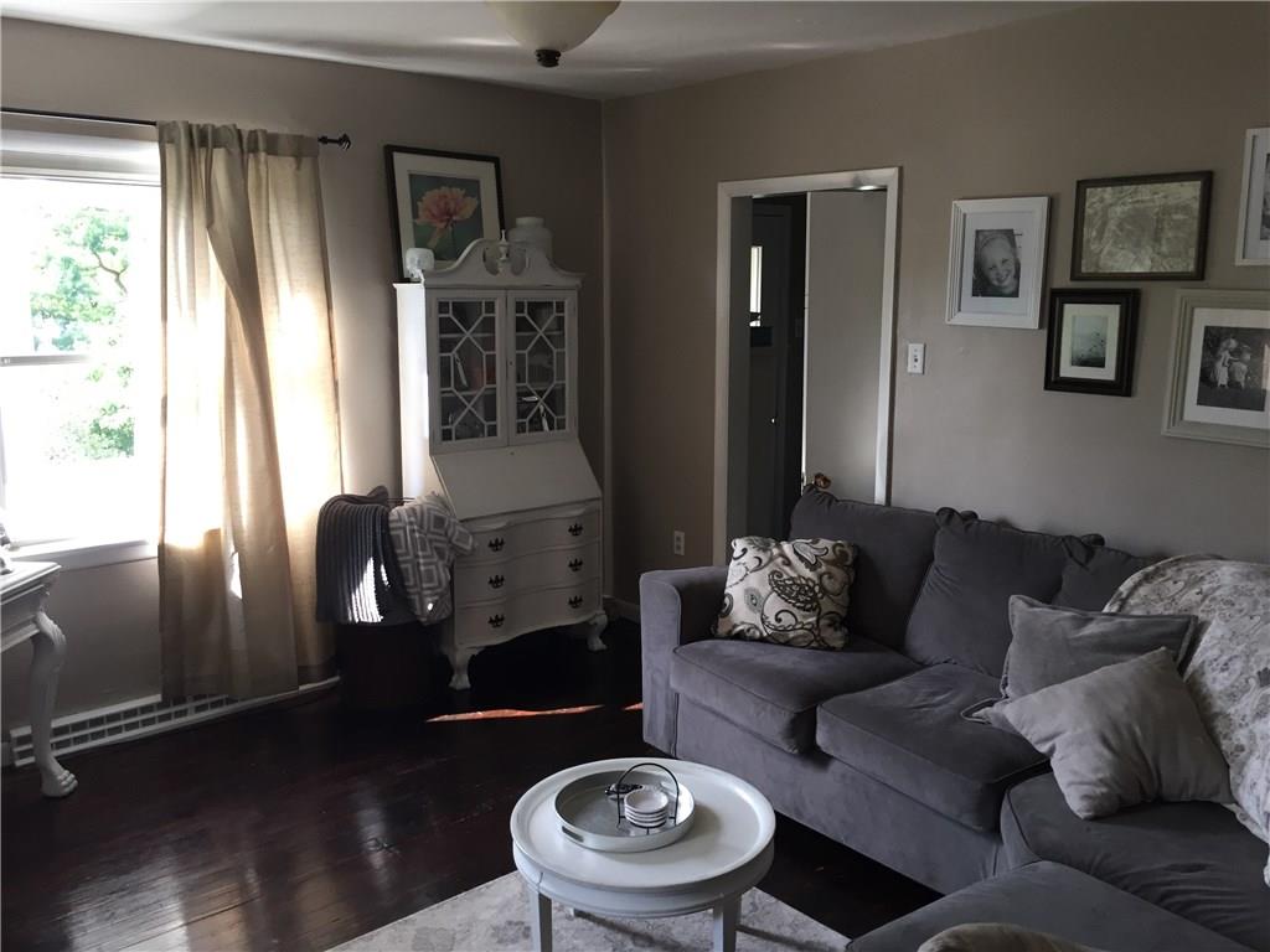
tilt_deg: -10.1
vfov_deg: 48.2
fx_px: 1064
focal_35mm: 29
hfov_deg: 61.7
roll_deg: +0.1
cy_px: 476
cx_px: 635
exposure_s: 1/30
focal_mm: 4.15
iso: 32
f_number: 2.2
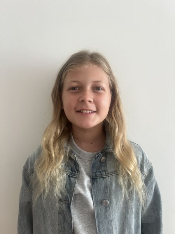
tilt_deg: -9.1
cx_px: 88
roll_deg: +2.2
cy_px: 117
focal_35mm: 26
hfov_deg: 53.1
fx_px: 175
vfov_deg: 67.3
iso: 80
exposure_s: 1/100
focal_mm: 5.7
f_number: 1.5
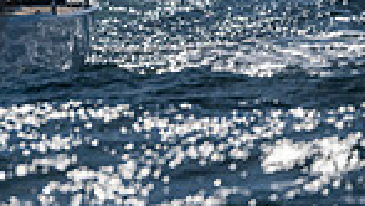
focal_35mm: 1532
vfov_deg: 0.8
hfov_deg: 1.4
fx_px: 14841
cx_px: -27
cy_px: -302
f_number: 6.3
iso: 320
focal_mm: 300
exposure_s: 1/8000
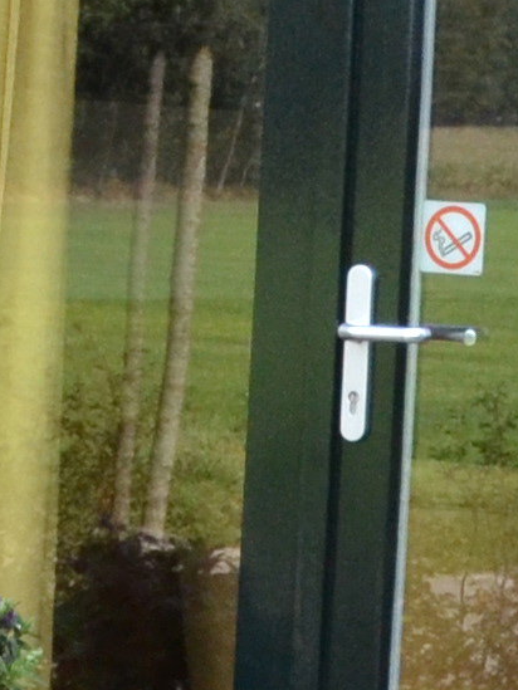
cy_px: 520
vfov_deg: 9.1
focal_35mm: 218
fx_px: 4348
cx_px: -244
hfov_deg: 6.7
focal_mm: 18
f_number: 10
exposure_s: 1/400
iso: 800
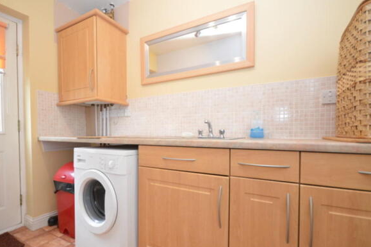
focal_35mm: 17
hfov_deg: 93.2
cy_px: 135
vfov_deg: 70.2
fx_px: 175
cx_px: 176
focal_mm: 10
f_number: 4
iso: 640
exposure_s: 1/60
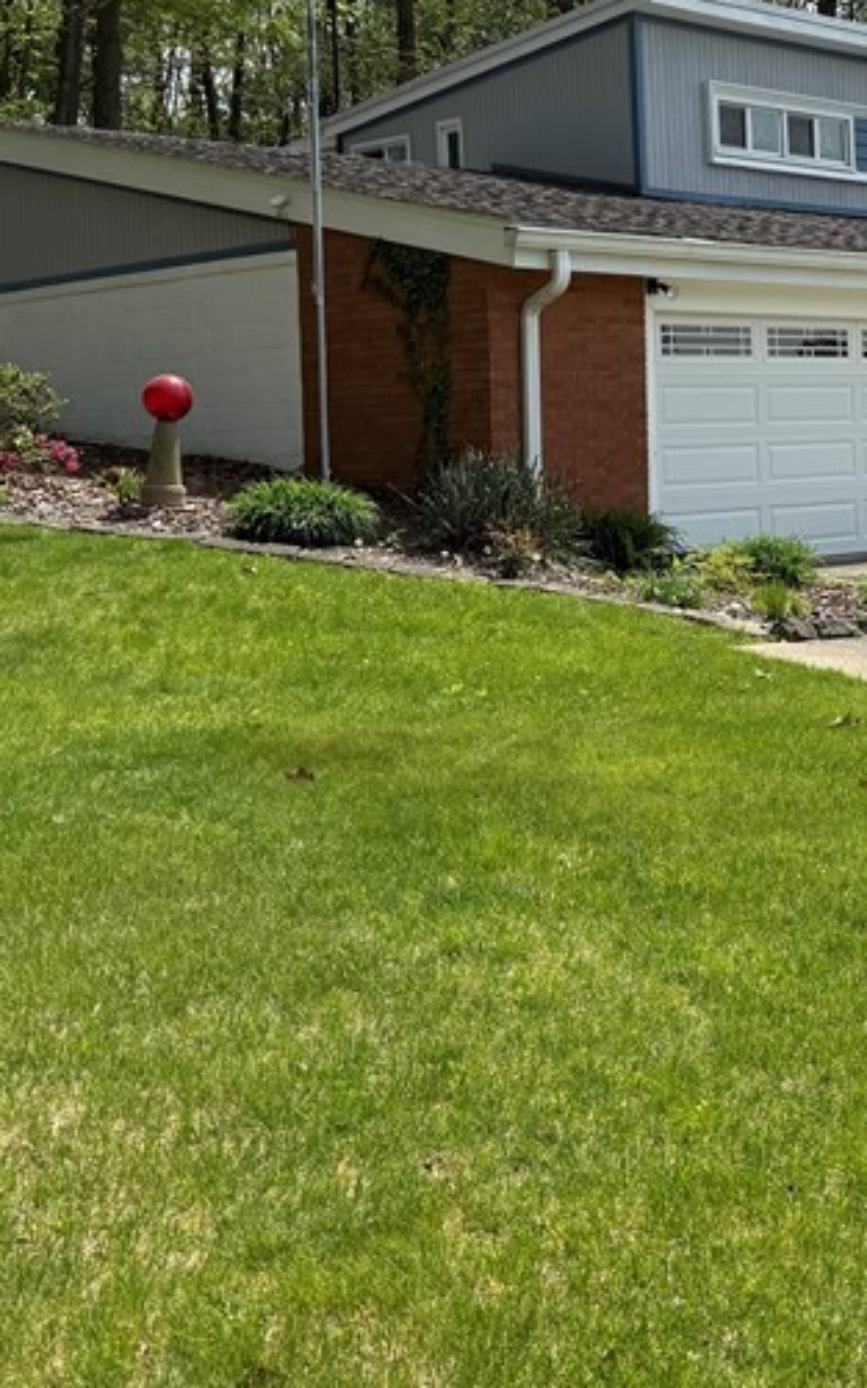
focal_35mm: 52
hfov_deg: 23.3
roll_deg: +1.7
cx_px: 967
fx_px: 1966
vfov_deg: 38.3
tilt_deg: +0.8
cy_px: 429
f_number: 1.78
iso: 100
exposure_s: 1/4405
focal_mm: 6.76
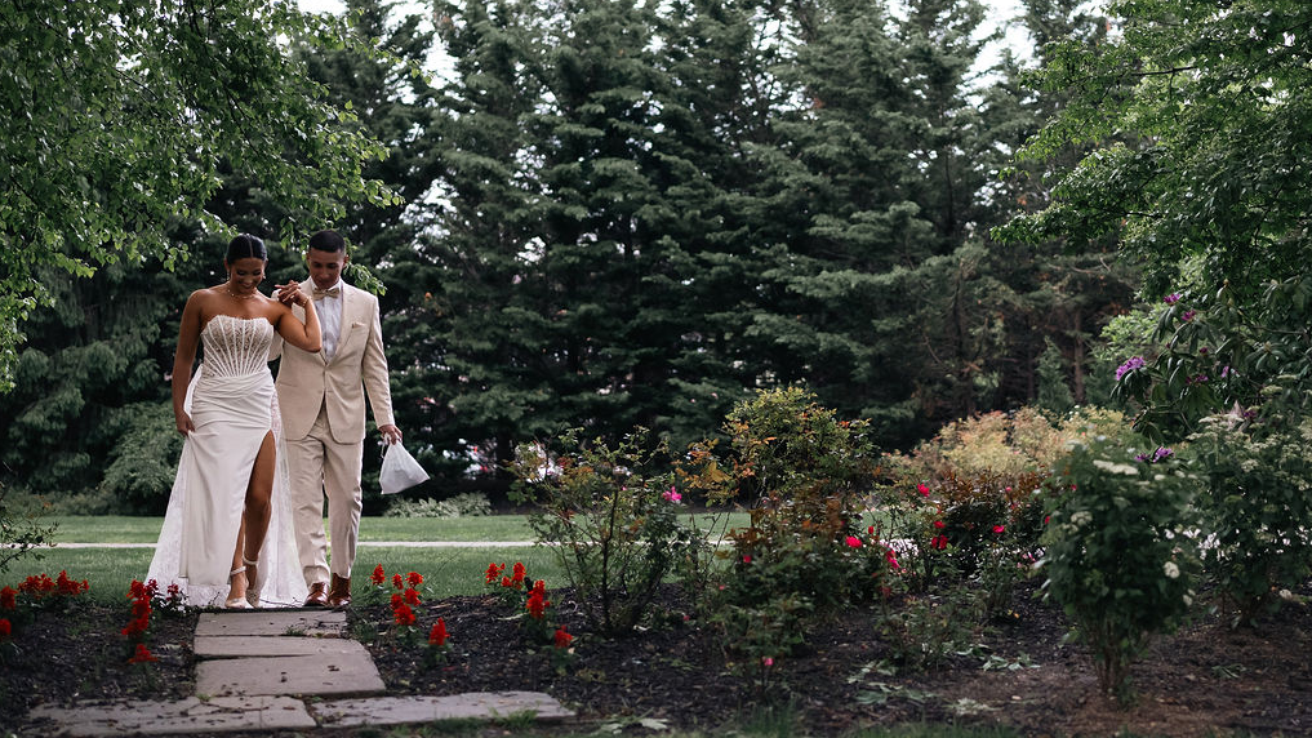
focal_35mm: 65
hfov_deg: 32.1
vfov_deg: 18.5
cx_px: 856
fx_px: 2261
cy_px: 250
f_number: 1.4
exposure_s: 1/1250
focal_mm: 35
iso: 800
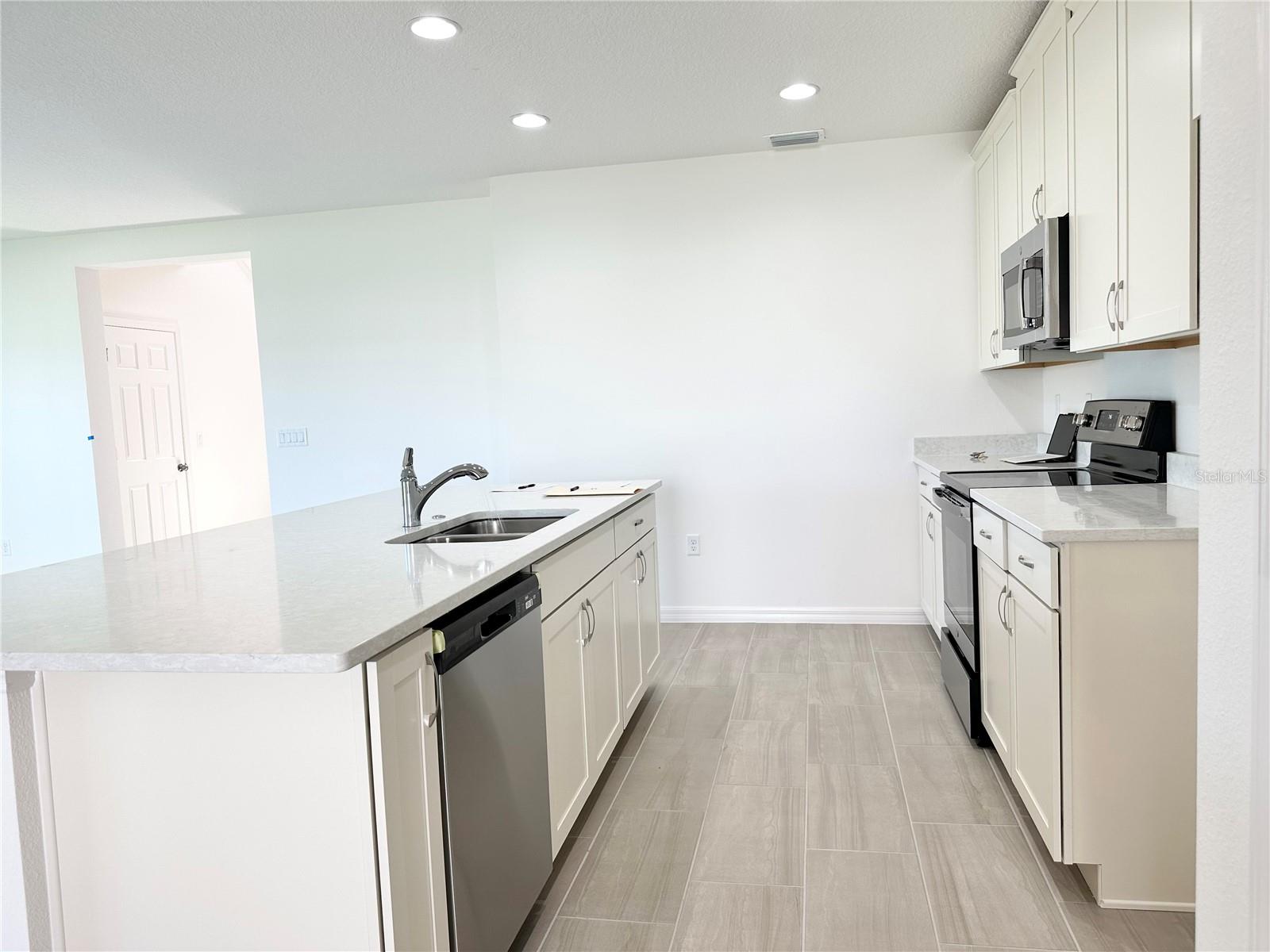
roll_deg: +2.4
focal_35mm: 24
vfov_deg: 56.8
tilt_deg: -5.1
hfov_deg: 71.6
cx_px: 635
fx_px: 881
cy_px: 476
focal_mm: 6.86
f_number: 1.78
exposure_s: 1/120
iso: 64
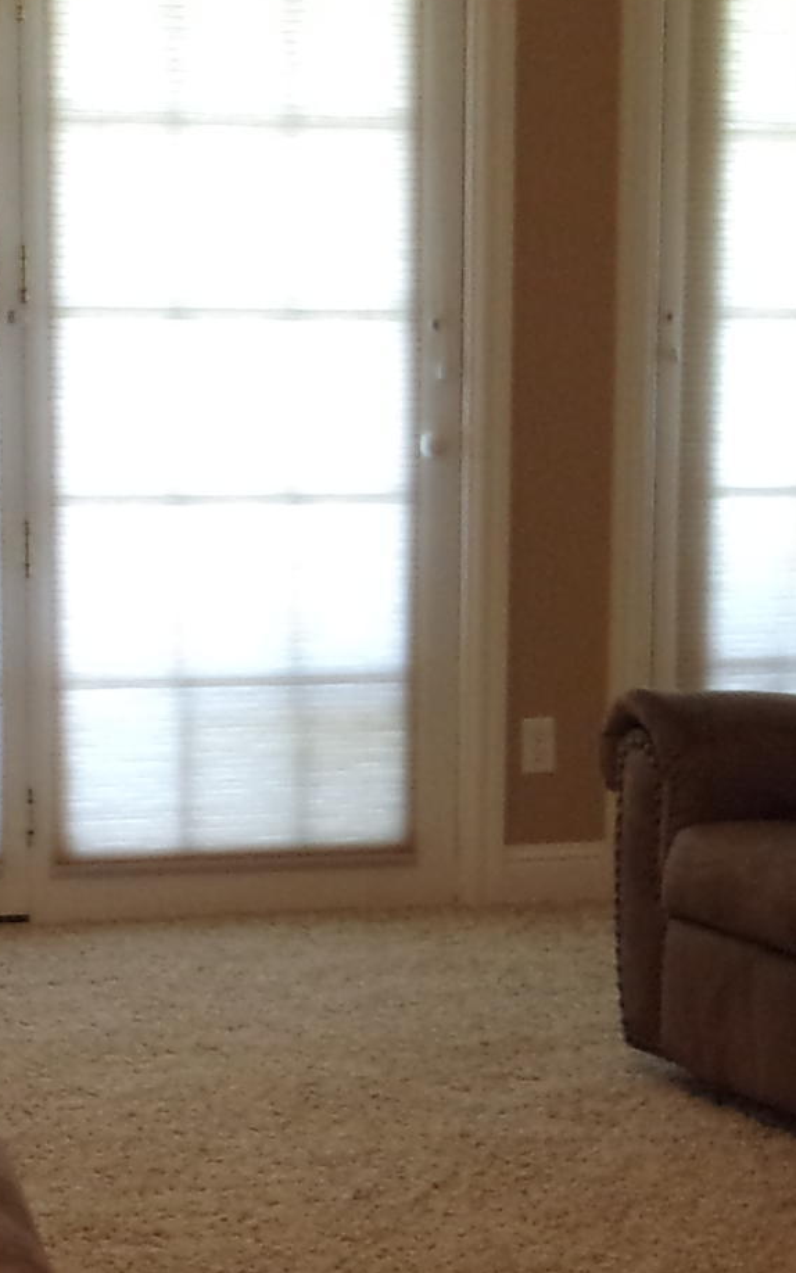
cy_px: 763
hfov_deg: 13.3
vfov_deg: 21.4
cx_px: 752
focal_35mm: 97
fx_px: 3366
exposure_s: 1/34
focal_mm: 5.1
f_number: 3.9
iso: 200
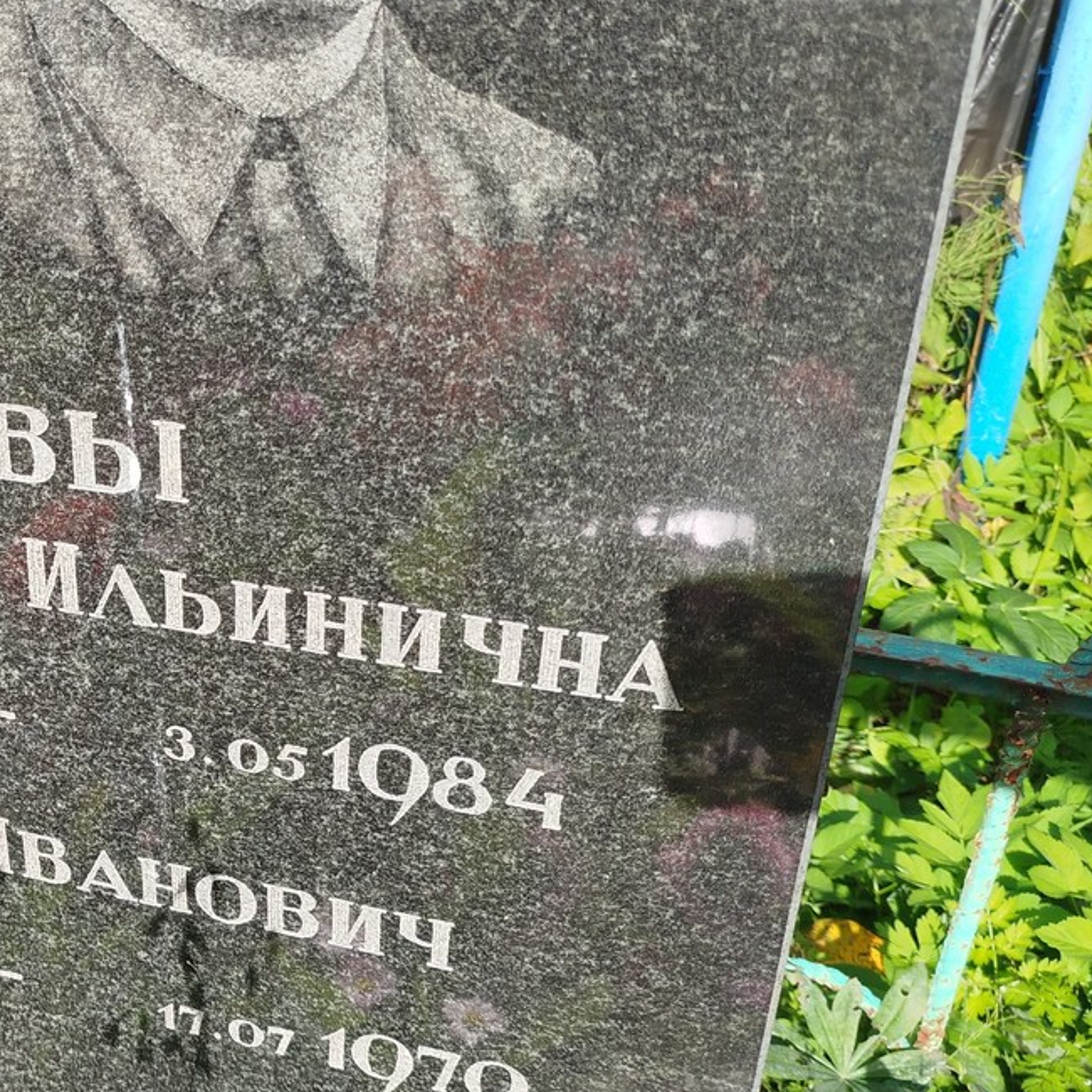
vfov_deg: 36.1
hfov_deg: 33.1
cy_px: 568
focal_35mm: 47
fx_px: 1677
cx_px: 0
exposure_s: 1/703
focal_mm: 5.31
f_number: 1.7
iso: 50
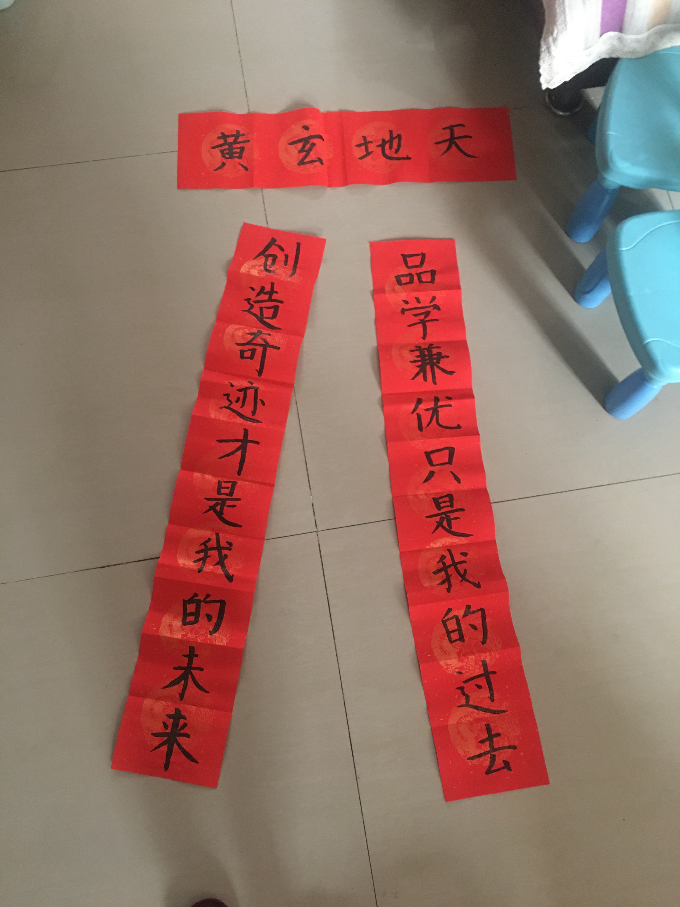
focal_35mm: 29
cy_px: 454
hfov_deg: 48.2
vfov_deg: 61.7
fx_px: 760
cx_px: 340
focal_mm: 4.15
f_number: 2.2
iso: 100
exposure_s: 1/4
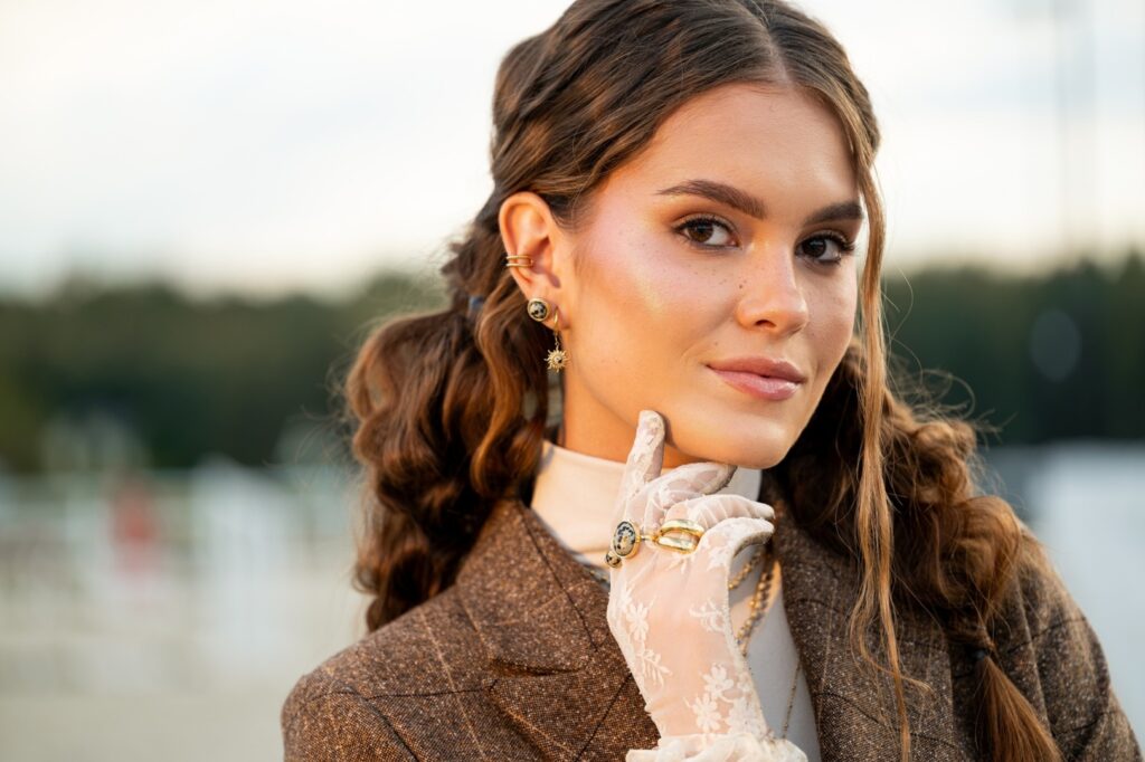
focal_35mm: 105
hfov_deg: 19.5
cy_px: 381
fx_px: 3338
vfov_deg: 13.0
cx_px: 572
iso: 250
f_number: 3.2
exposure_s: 1/400
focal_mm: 105
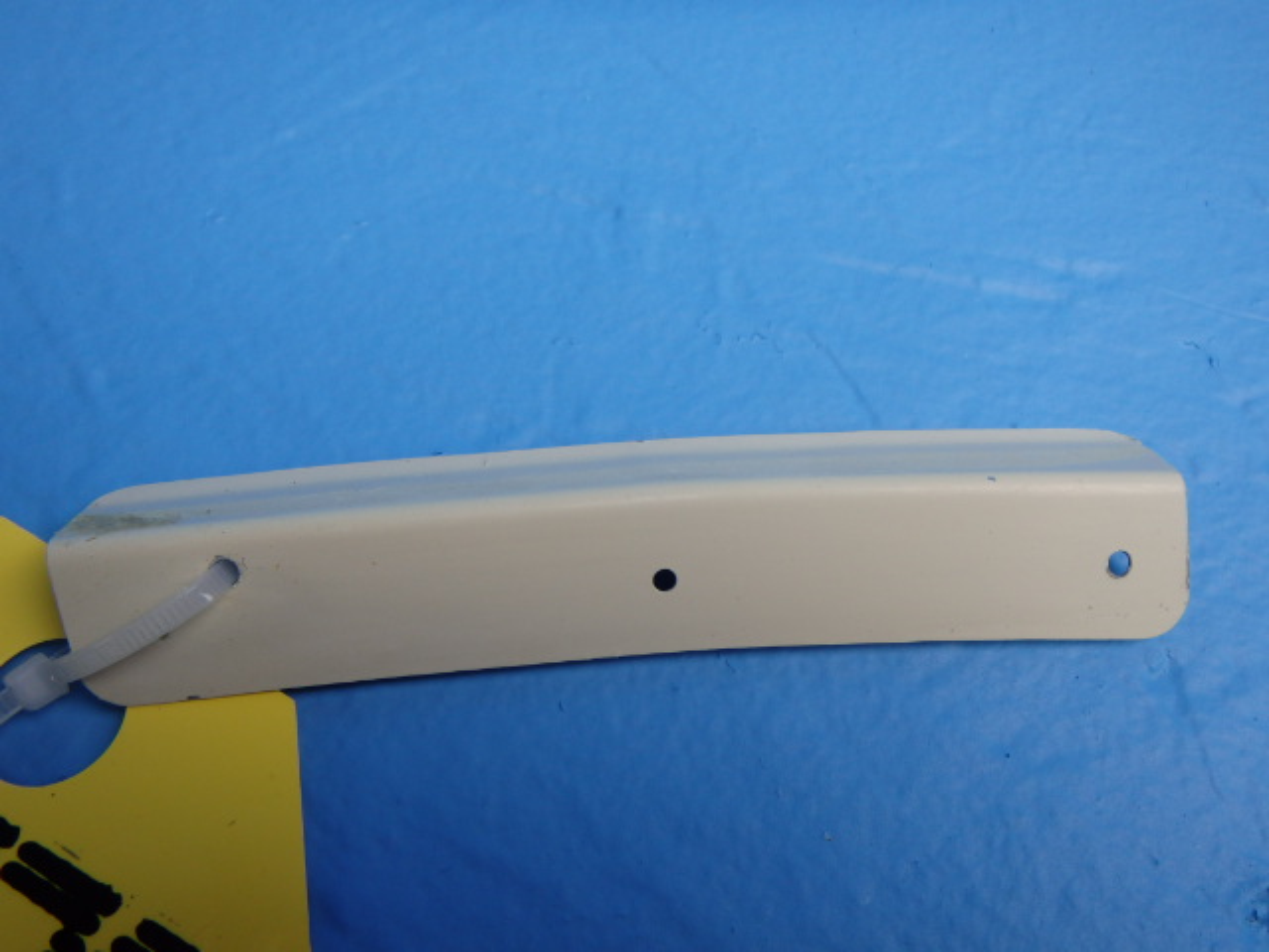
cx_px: 634
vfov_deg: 49.7
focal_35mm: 28
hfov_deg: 63.4
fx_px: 1026
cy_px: 476
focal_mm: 5
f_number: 3.9
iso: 125
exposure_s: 1/80
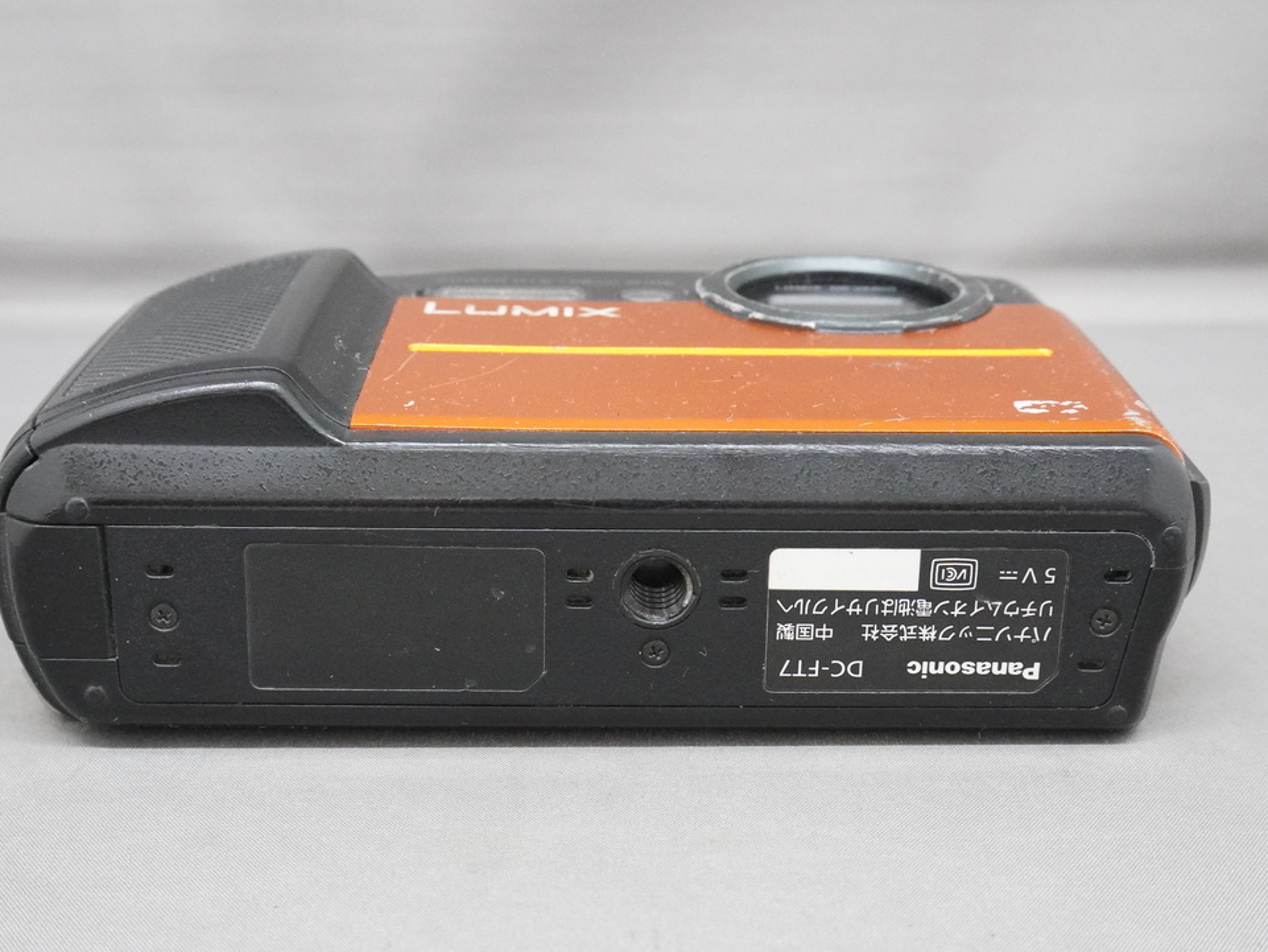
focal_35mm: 49
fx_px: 1780
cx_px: 621
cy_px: 515
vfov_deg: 29.9
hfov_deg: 39.2
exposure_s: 1/40
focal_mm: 27
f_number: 11
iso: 6400
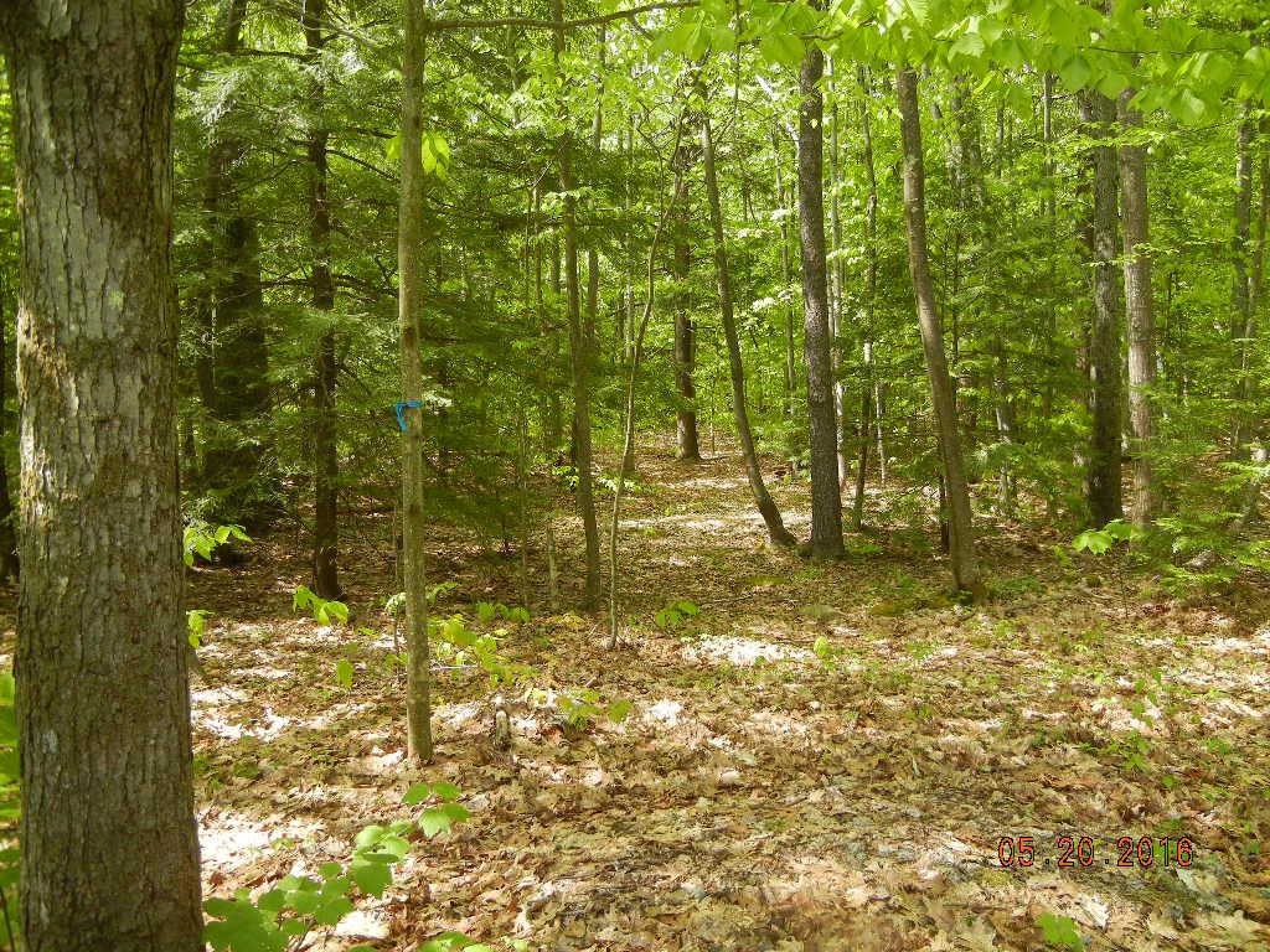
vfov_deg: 46.8
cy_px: 476
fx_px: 1101
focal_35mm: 30
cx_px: 635
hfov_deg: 60.0
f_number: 3.5
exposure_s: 1/165
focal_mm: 5.4
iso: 160
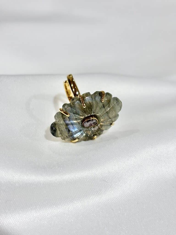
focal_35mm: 52
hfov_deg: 28.0
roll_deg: +5.9
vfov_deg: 36.8
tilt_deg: -28.4
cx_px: 88
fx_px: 353
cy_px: 118
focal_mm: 5.96
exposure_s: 1/256
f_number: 1.6
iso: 32
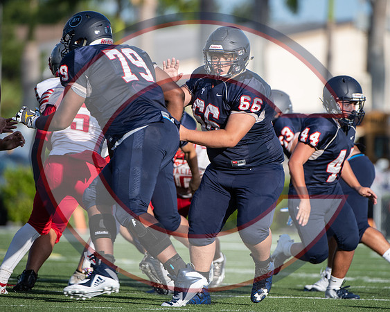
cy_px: 147
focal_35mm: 489
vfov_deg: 3.2
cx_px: 218
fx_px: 5640
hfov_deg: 4.0
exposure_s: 1/1000
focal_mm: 340
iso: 180
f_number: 4
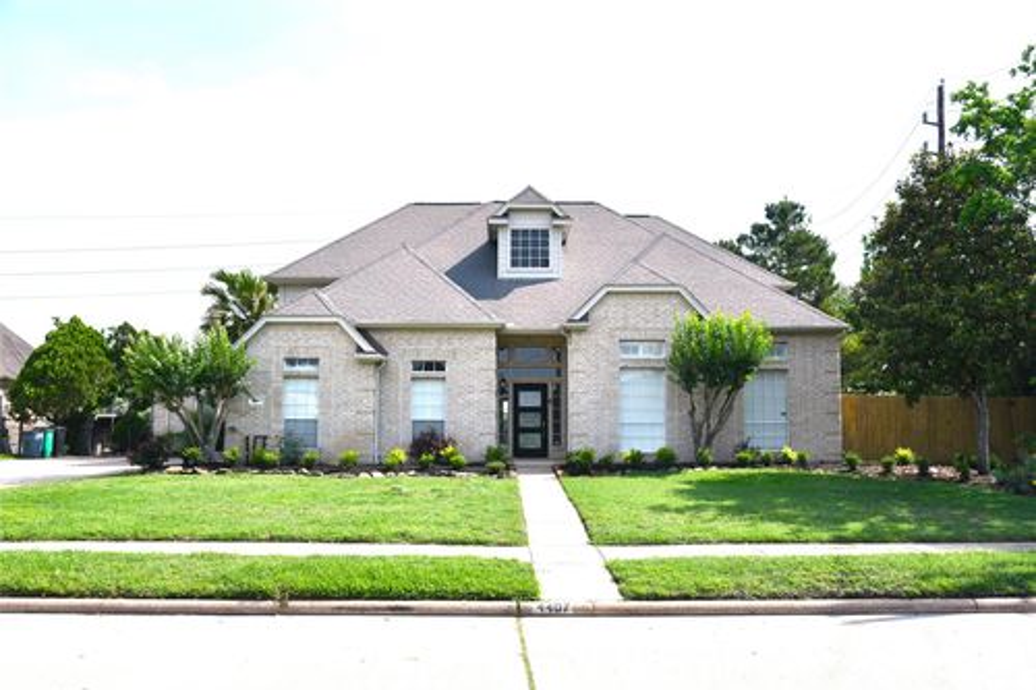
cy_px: 345
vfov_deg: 43.6
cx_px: 518
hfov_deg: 61.9
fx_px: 863
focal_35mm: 30
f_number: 9
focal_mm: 30
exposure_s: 1/320
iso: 250
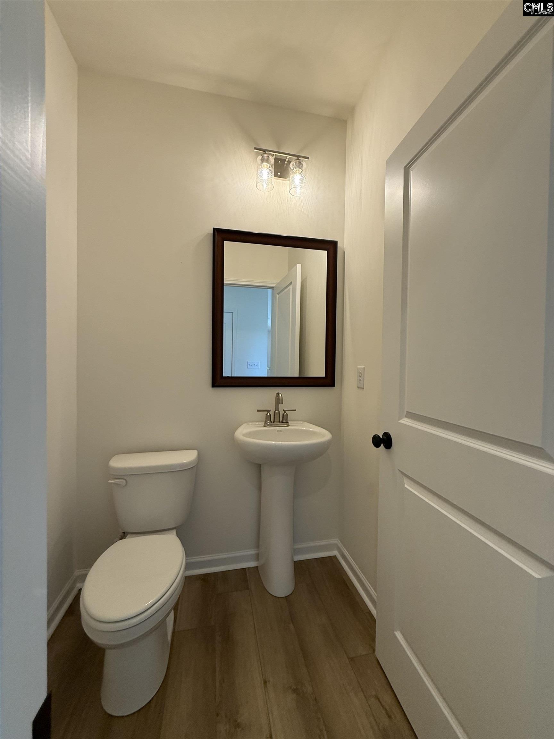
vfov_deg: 102.1
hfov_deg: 85.7
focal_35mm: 14
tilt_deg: +0.7
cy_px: 370
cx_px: 277
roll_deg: -1.5
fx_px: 299
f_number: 2.2
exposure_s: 1/120
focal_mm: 2.22
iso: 125
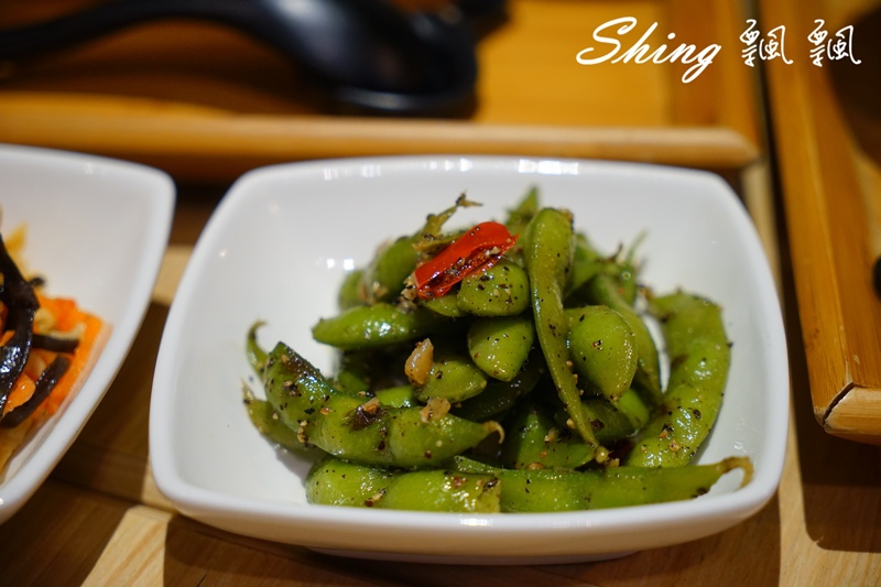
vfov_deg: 21.2
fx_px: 1566
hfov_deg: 31.4
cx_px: 440
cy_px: 294
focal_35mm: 64
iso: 1000
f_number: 4
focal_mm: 64
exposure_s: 1/125
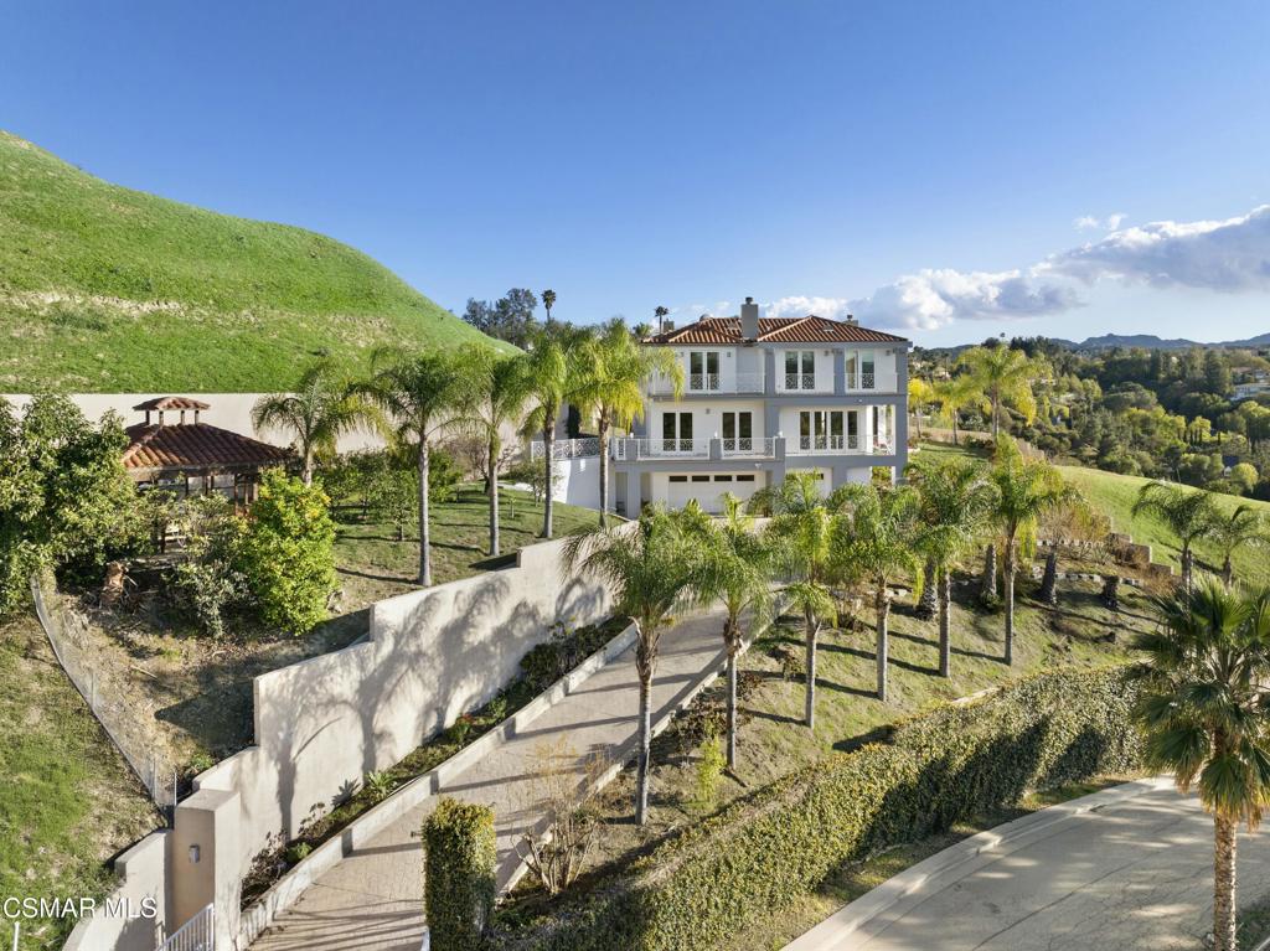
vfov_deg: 56.8
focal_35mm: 24
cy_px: 476
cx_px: 635
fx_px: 880
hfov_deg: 71.6
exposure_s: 1/500
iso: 110
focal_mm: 12.29
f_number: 2.8
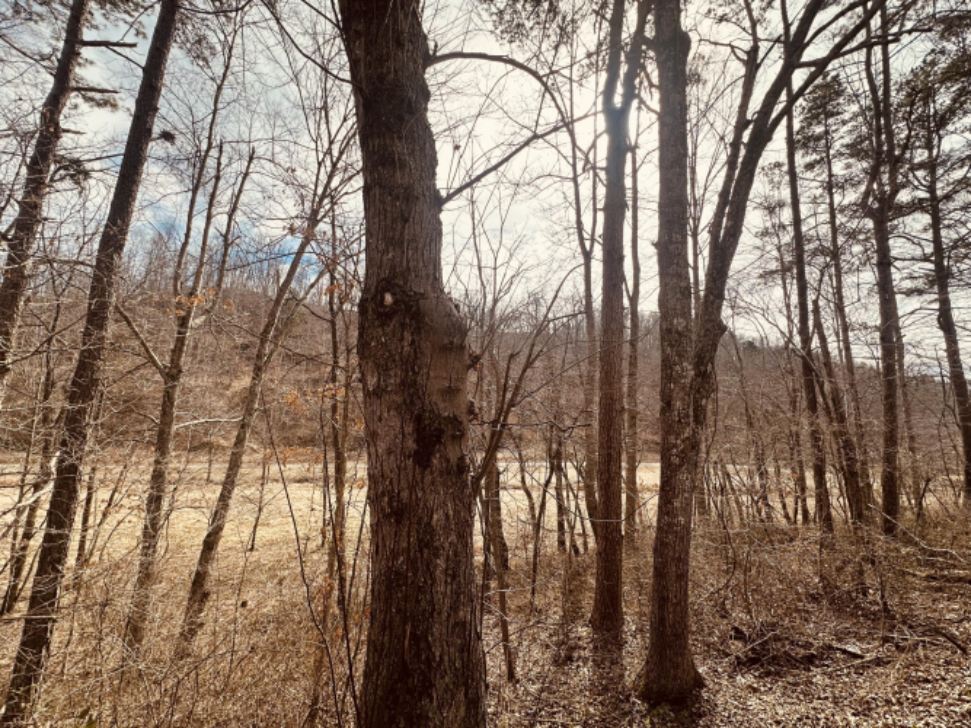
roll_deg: -2.9
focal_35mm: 14
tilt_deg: +6.1
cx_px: 486
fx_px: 393
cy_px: 364
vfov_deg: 85.7
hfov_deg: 102.1
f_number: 2.2
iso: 40
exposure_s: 1/1171
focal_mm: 2.22
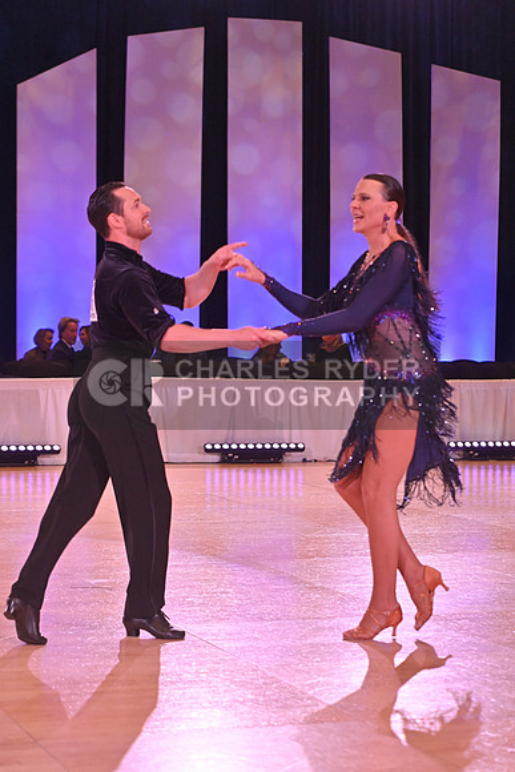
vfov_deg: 22.6
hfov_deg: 15.2
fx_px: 1930
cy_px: 386
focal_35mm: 90
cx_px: 258
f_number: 5
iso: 2000
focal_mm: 90
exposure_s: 1/400
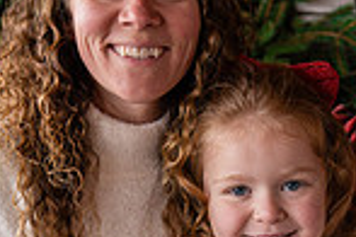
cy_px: 271
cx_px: 216
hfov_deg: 18.1
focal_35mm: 113
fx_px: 1117
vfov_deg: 11.9
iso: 400
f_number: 3.2
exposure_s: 1/250
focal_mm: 37
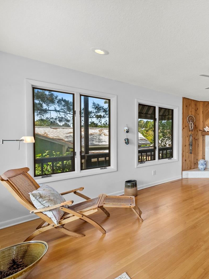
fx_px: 153
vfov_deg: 84.7
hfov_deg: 56.6
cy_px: 141
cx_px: 197
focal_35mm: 19
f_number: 9
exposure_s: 1/15
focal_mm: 13
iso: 640
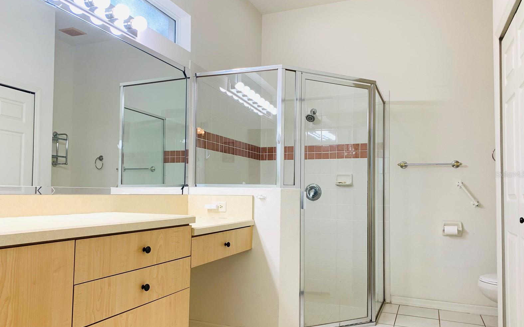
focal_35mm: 28
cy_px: 174
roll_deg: +0.3
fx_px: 400
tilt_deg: +3.4
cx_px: 261
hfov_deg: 66.5
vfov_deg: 44.5
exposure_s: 1/60
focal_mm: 4.25
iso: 50
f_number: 1.8
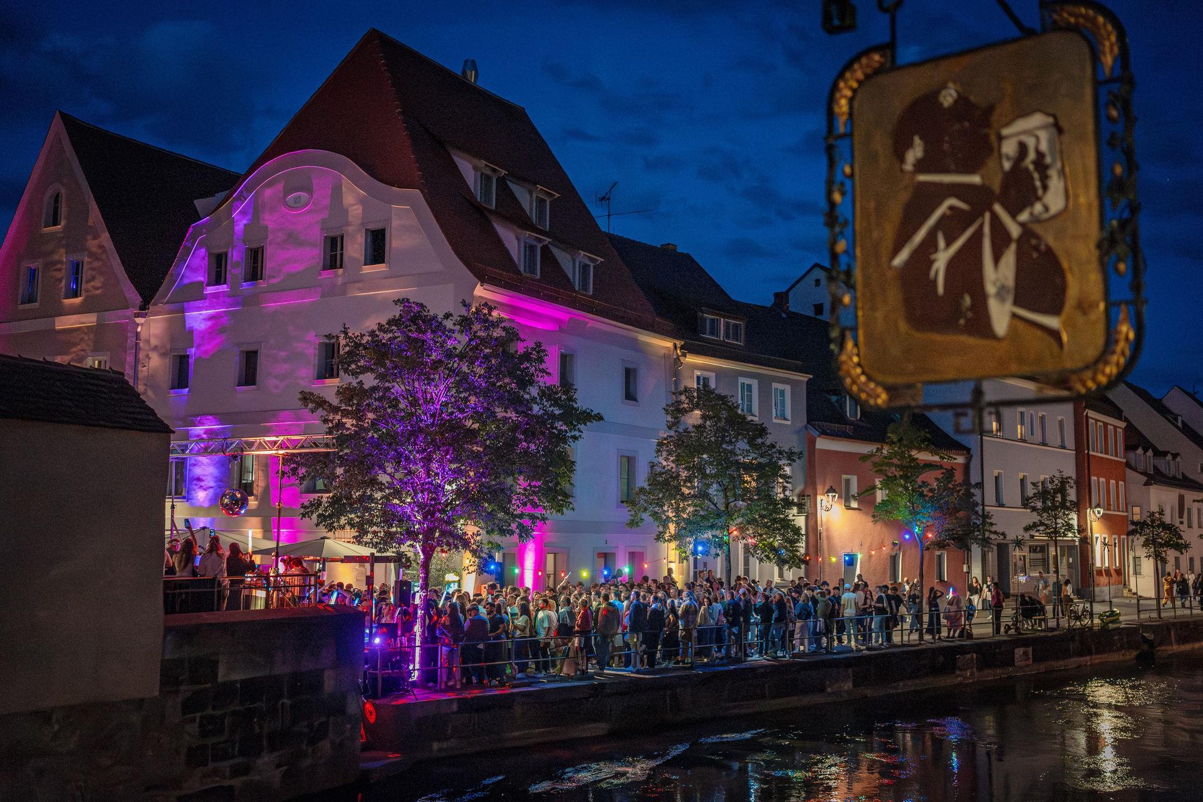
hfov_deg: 54.4
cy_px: 401
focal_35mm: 35
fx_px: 1169
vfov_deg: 37.9
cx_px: 602
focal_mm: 35
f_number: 2
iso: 25600
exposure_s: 1/160
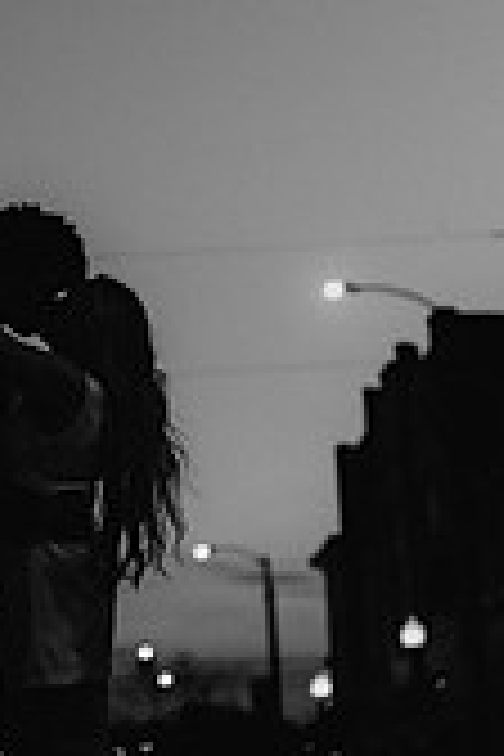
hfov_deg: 10.2
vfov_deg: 15.3
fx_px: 2814
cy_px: 436
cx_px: 50
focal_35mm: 134
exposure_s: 1/1250
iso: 1000
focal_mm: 50
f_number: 1.4
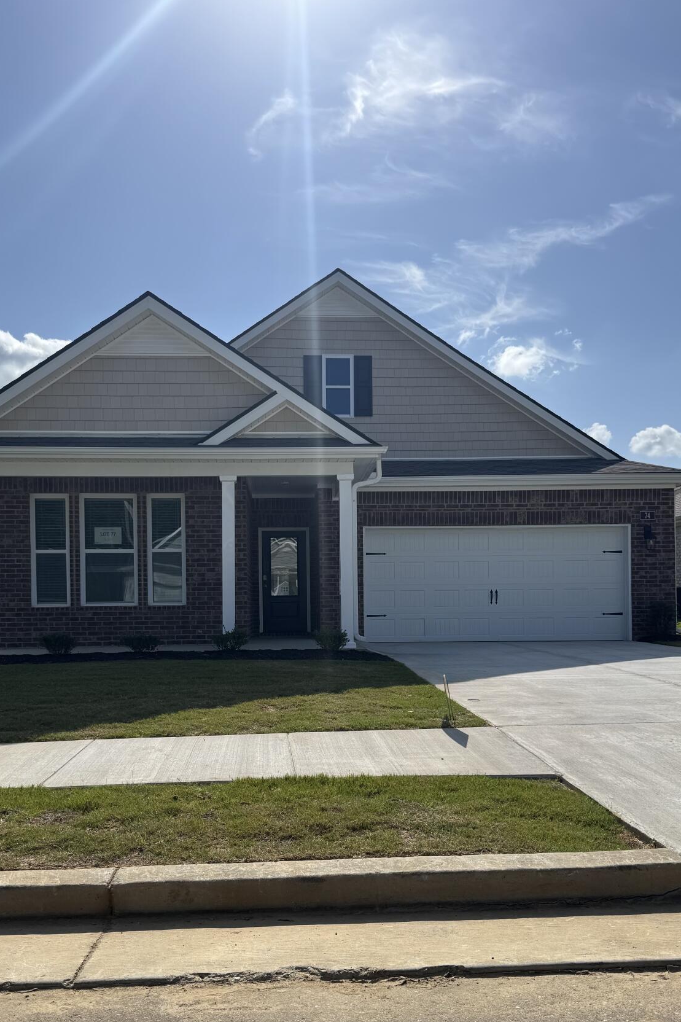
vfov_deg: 61.5
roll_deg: +0.0
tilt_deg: +1.1
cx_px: 309
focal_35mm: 30
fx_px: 851
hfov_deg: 43.6
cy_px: 601
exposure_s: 1/6410
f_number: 1.78
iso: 80
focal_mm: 6.76
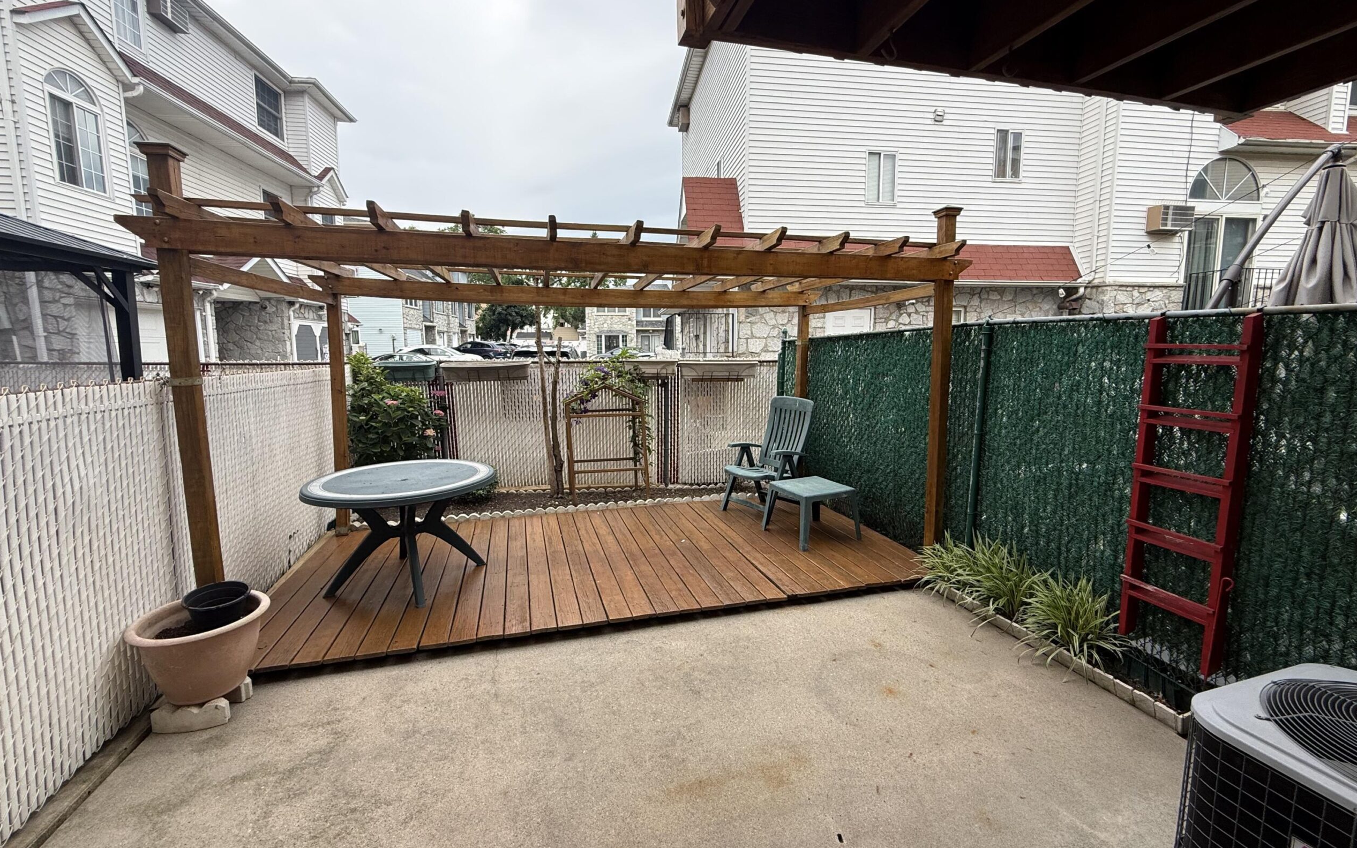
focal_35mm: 15
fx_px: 555
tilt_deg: -6.6
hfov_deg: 101.5
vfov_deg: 74.8
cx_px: 683
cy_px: 410
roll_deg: +0.1
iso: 64
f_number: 2.2
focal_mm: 2.22
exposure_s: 1/482
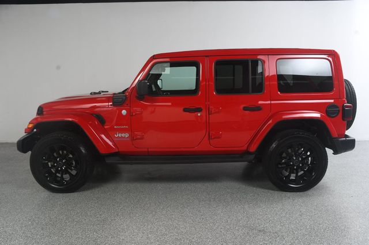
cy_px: 122
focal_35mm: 33
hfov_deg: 57.2
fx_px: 338
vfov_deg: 39.9
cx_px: 184
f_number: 9
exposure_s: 1/160
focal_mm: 22
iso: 100
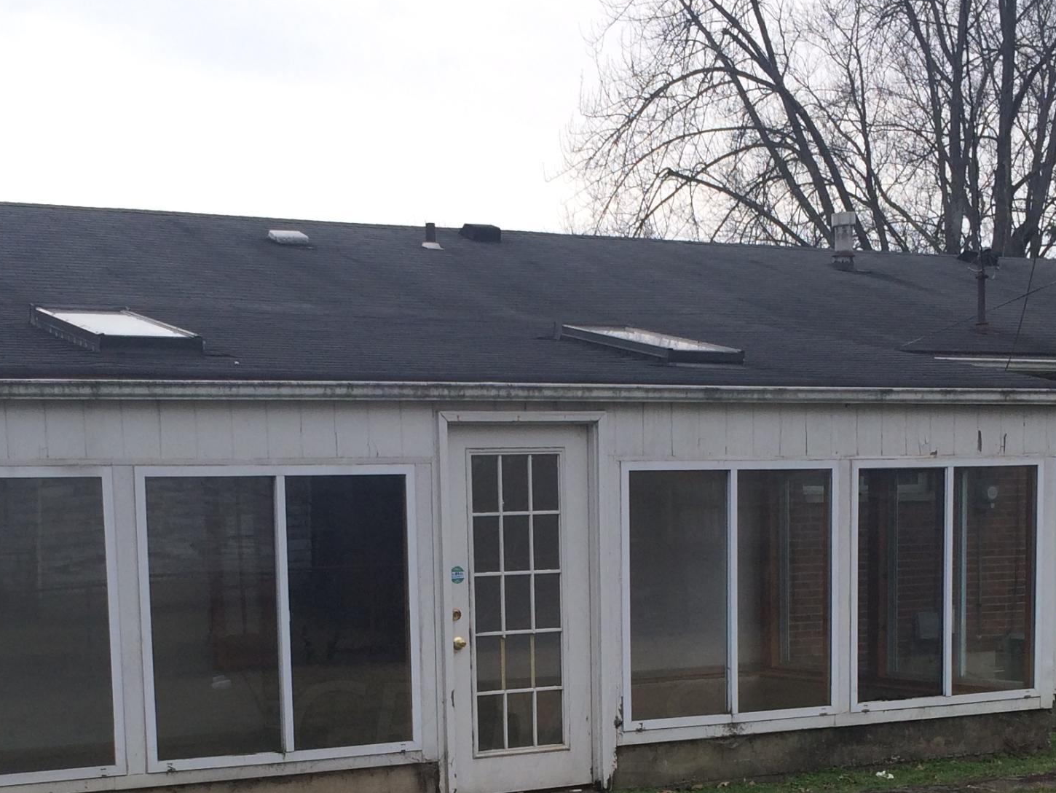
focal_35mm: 60
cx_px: 501
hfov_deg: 32.2
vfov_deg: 23.7
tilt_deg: -5.7
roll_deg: +2.9
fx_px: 1831
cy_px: 727
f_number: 2.2
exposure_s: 1/1466
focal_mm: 4.15
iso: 32
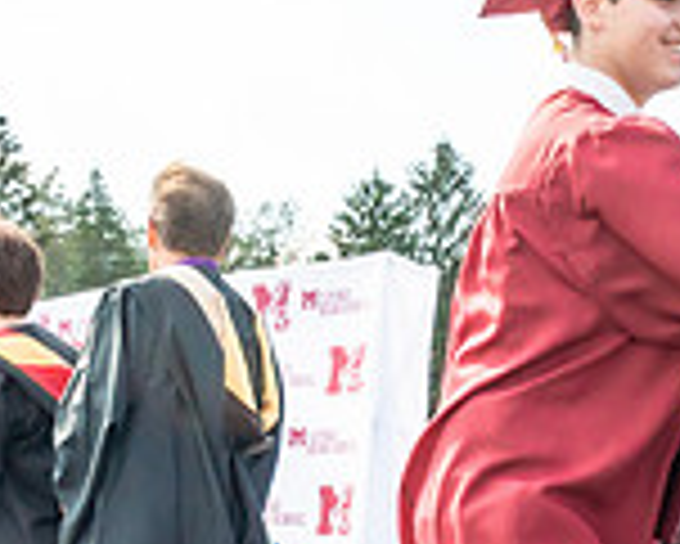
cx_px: 570
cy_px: 548
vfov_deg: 14.2
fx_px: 2155
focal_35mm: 107
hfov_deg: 17.7
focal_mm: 17
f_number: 7.1
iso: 200
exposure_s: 1/500
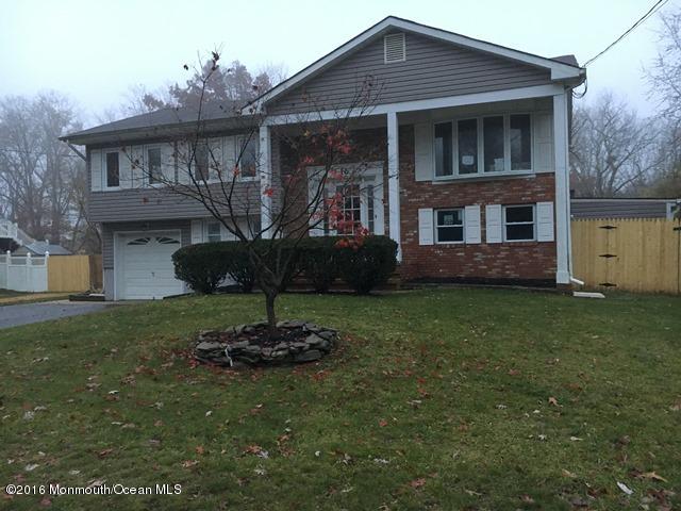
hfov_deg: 61.7
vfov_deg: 48.2
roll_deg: +0.8
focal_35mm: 29
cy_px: 256
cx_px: 340
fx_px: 571
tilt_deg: +0.9
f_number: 2.2
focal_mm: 4.15
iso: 200
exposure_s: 1/20
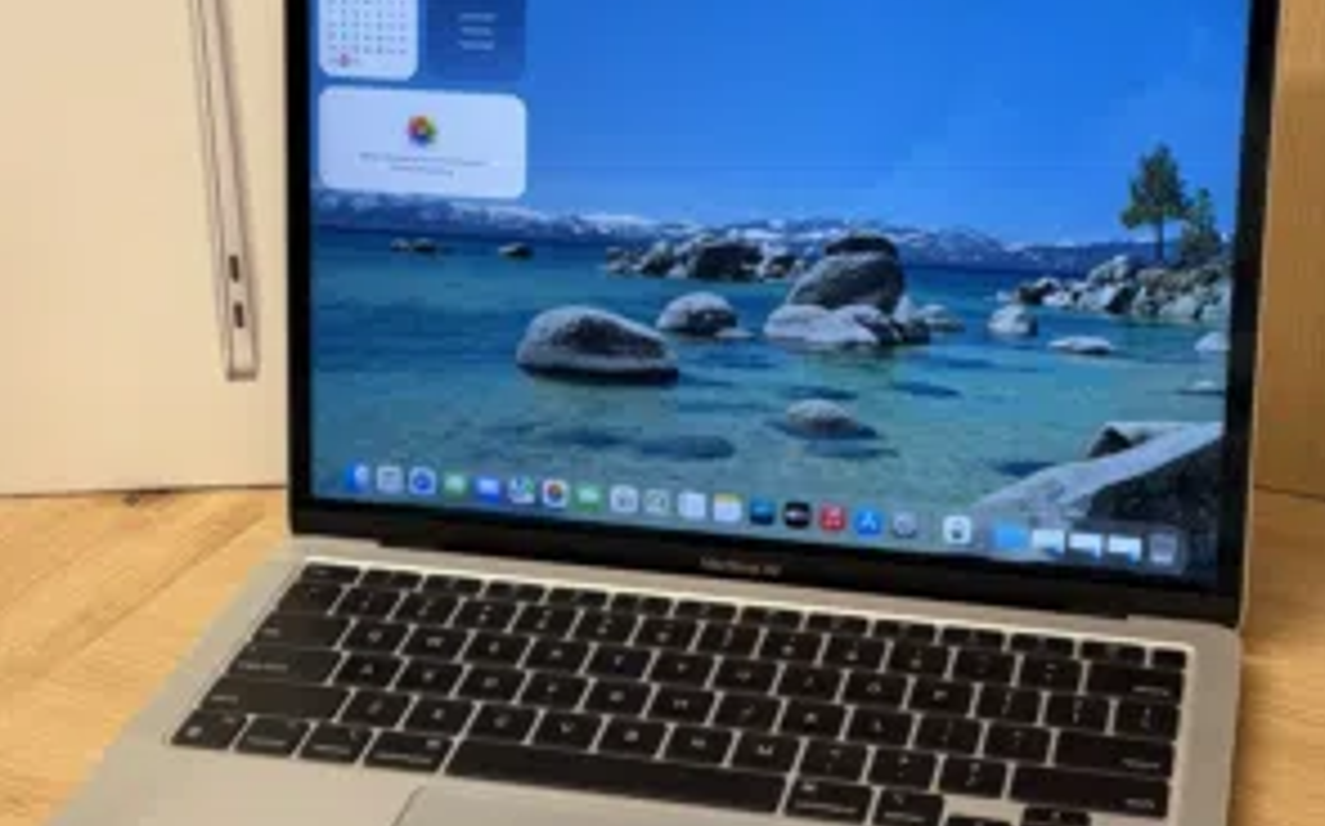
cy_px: 278
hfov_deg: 29.8
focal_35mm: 69
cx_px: 669
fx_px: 2490
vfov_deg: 18.8
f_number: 1.78
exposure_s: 1/50
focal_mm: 6.76
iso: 100
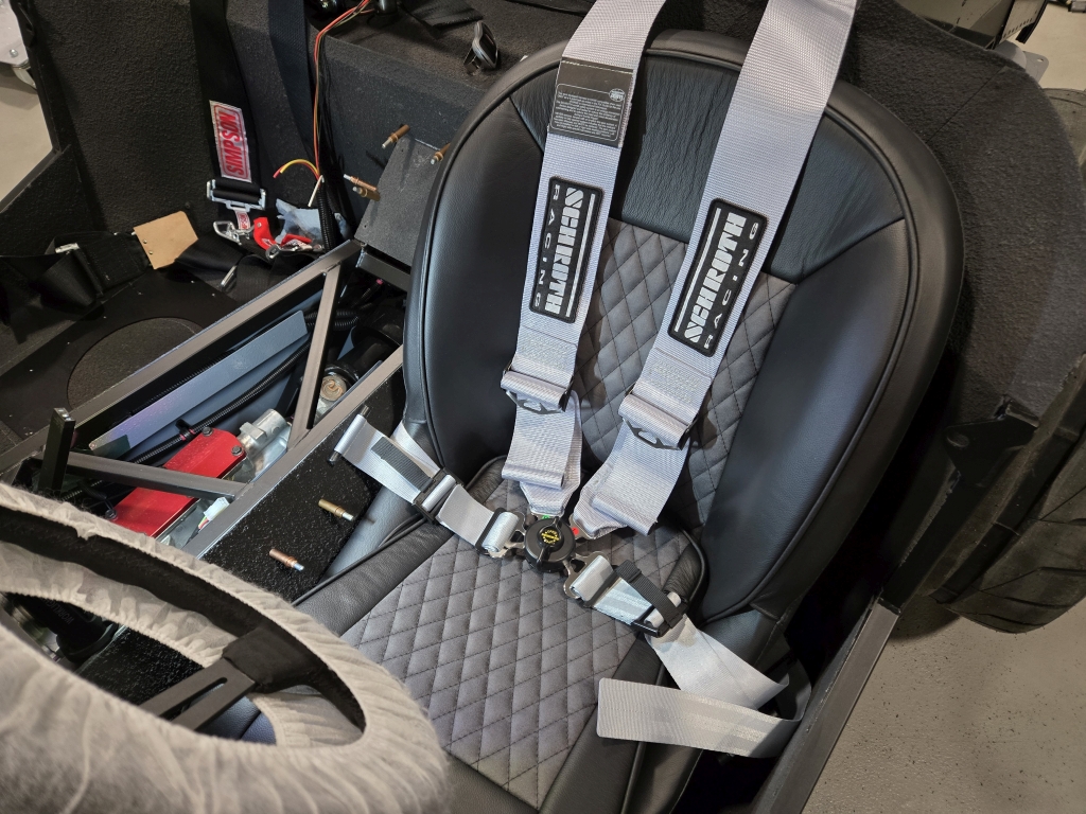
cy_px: 407
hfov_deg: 73.9
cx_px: 543
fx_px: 722
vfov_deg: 58.9
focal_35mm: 23
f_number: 1.8
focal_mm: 5.4
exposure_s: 1/33
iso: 320
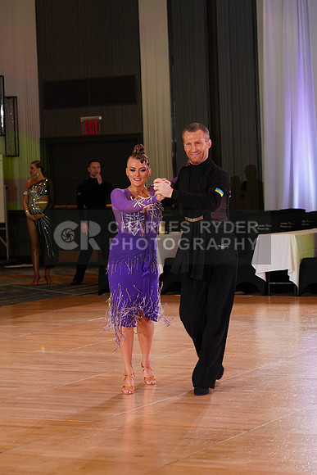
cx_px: 158
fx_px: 1386
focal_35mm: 105
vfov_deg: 19.5
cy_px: 238
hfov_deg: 13.0
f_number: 5.6
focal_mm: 105
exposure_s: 1/160
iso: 1600
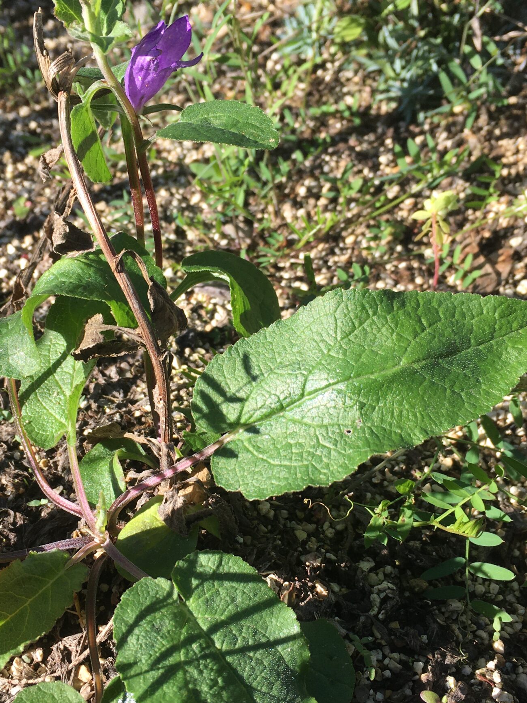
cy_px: 371
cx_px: 234
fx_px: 873
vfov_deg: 43.8
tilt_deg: -45.1
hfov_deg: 33.6
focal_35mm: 43
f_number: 2.2
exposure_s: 1/657
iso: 25
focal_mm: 4.15
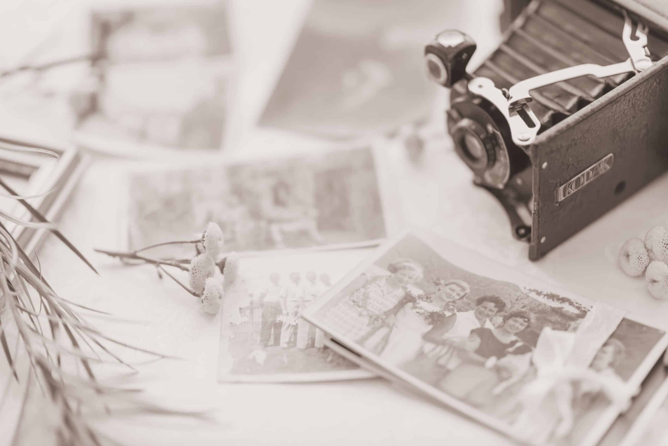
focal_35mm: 85
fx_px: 1578
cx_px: 334
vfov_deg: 16.1
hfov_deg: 23.9
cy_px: 223
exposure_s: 1/160
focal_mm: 85
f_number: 1.4
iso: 160
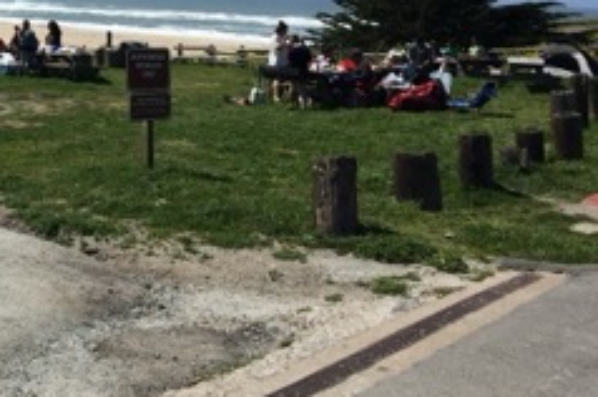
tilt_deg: +0.8
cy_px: -48
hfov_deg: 28.2
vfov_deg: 19.6
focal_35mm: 66
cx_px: -35
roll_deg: -2.5
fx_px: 1095
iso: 32
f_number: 2.2
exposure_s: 1/3049
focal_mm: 4.15
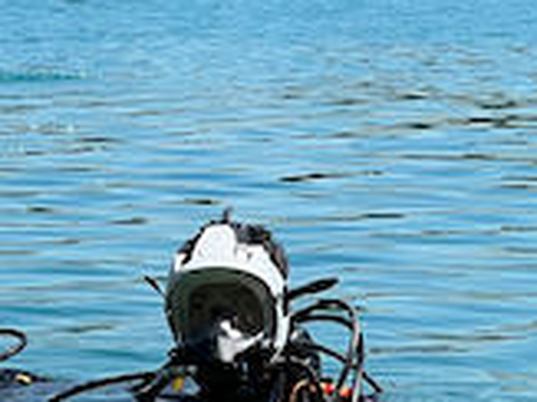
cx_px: -26
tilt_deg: -5.6
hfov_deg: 6.5
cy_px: 395
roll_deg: +0.2
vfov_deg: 4.9
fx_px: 4697
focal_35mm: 303
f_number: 2.8
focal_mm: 9
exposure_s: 1/896
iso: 32
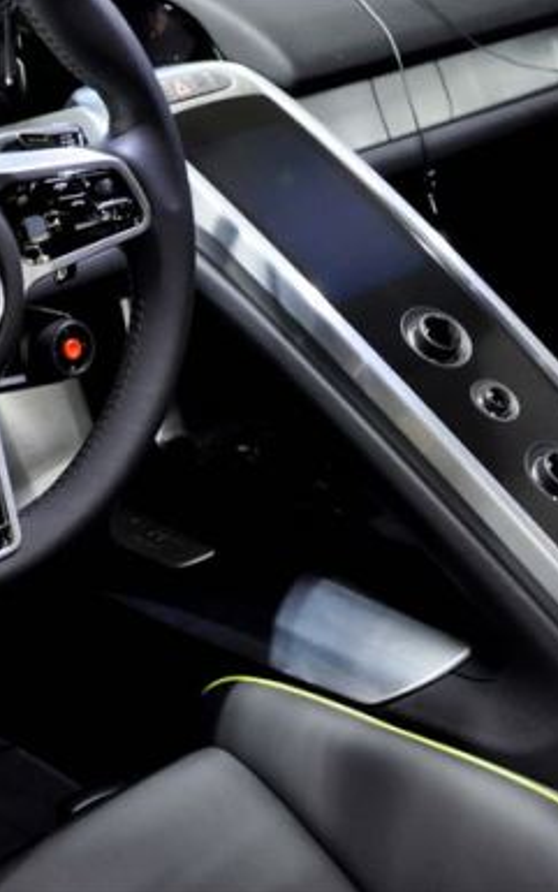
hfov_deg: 19.9
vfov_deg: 31.5
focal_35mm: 65
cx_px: 139
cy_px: 444
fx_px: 1580
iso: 1400
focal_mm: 28
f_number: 4
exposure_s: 1/8
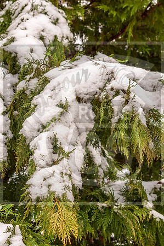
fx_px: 565
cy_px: 123
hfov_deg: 16.5
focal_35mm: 82
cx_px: 82
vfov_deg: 24.6
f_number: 10
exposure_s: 1/100
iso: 400
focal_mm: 55
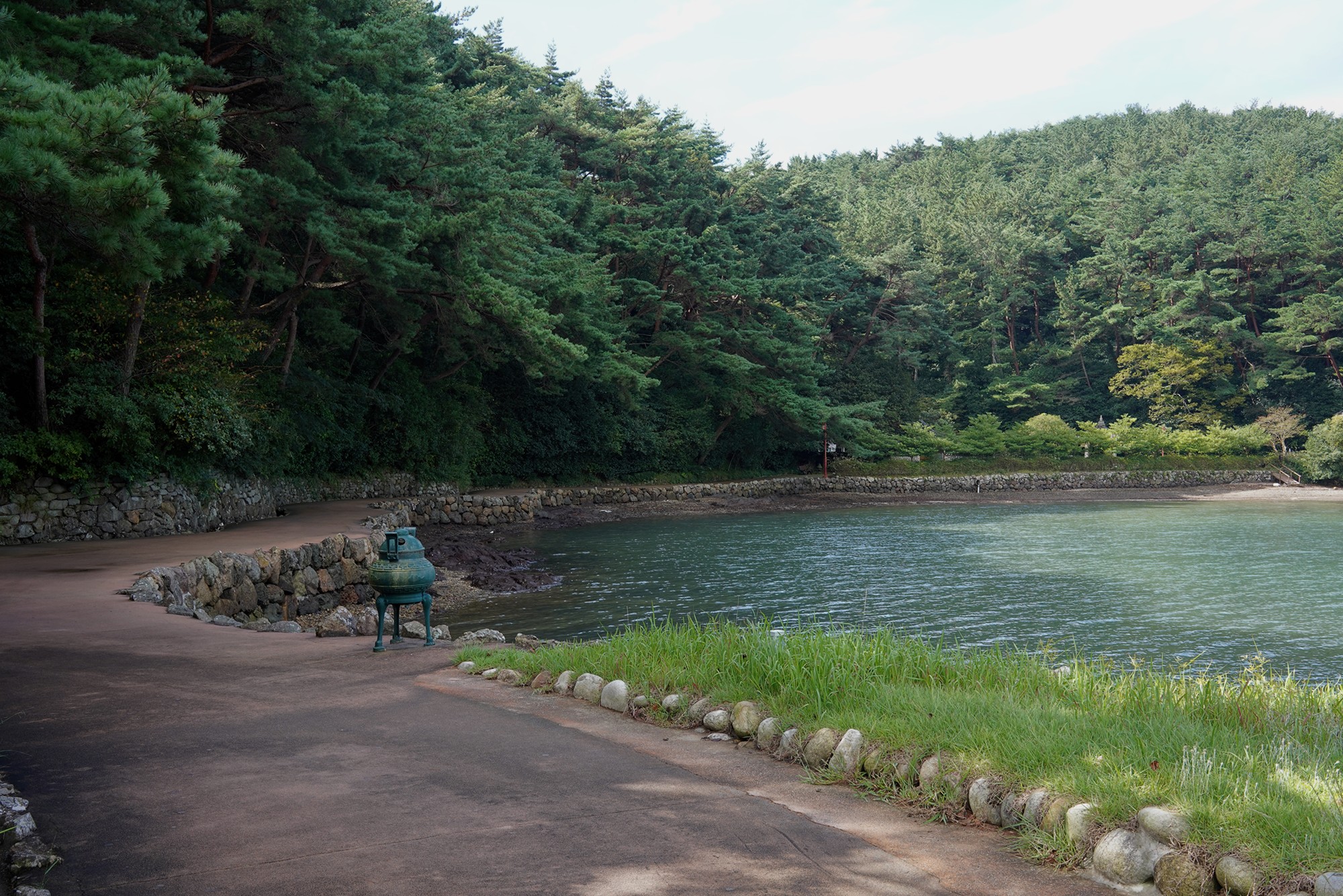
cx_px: 672
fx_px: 1306
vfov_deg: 37.9
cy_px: 448
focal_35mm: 35
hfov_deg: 54.4
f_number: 10
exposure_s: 1/100
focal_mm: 35
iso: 400
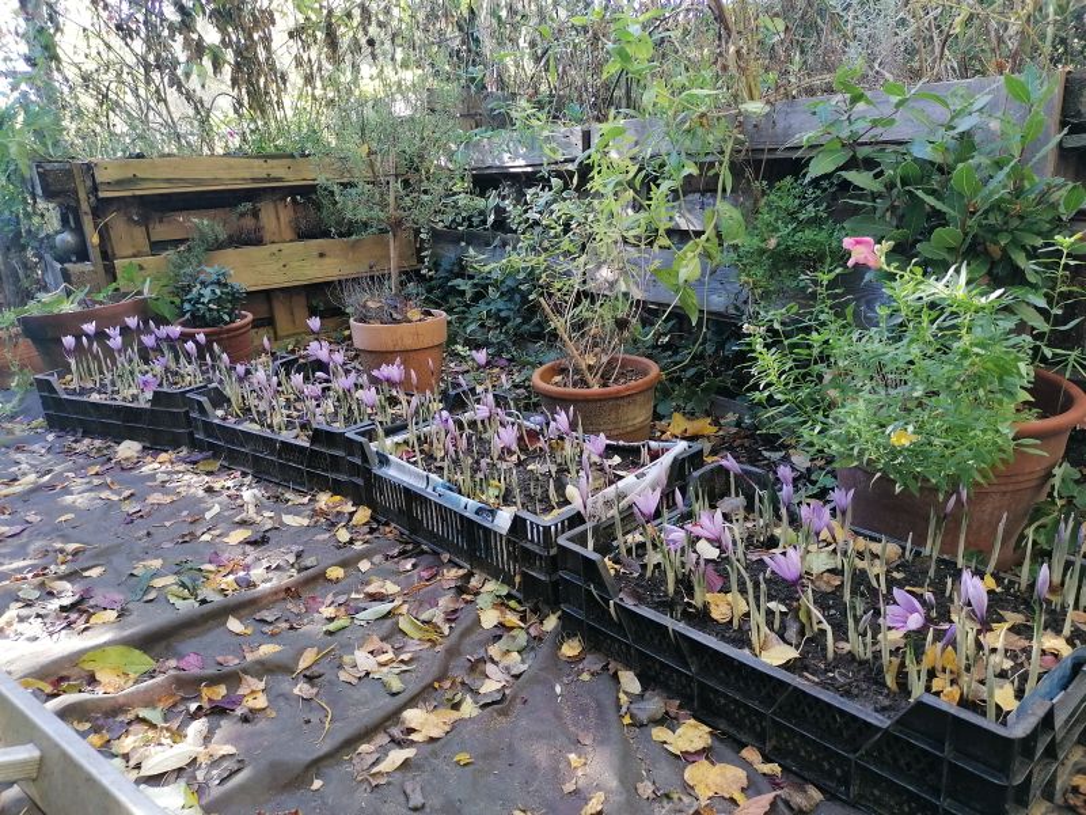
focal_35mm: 27
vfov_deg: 51.4
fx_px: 847
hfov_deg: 65.3
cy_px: 408
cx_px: 543
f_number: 1.8
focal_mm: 4.75
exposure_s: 1/50
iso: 80
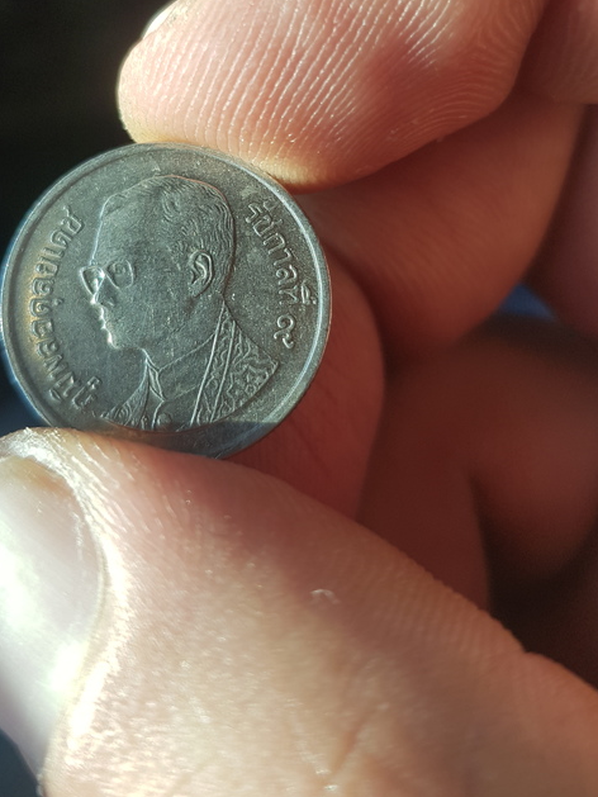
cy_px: 241
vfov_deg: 47.8
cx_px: 247
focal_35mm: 38
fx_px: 875
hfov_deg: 37.6
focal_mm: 4.2
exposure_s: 1/132
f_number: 1.7
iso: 40
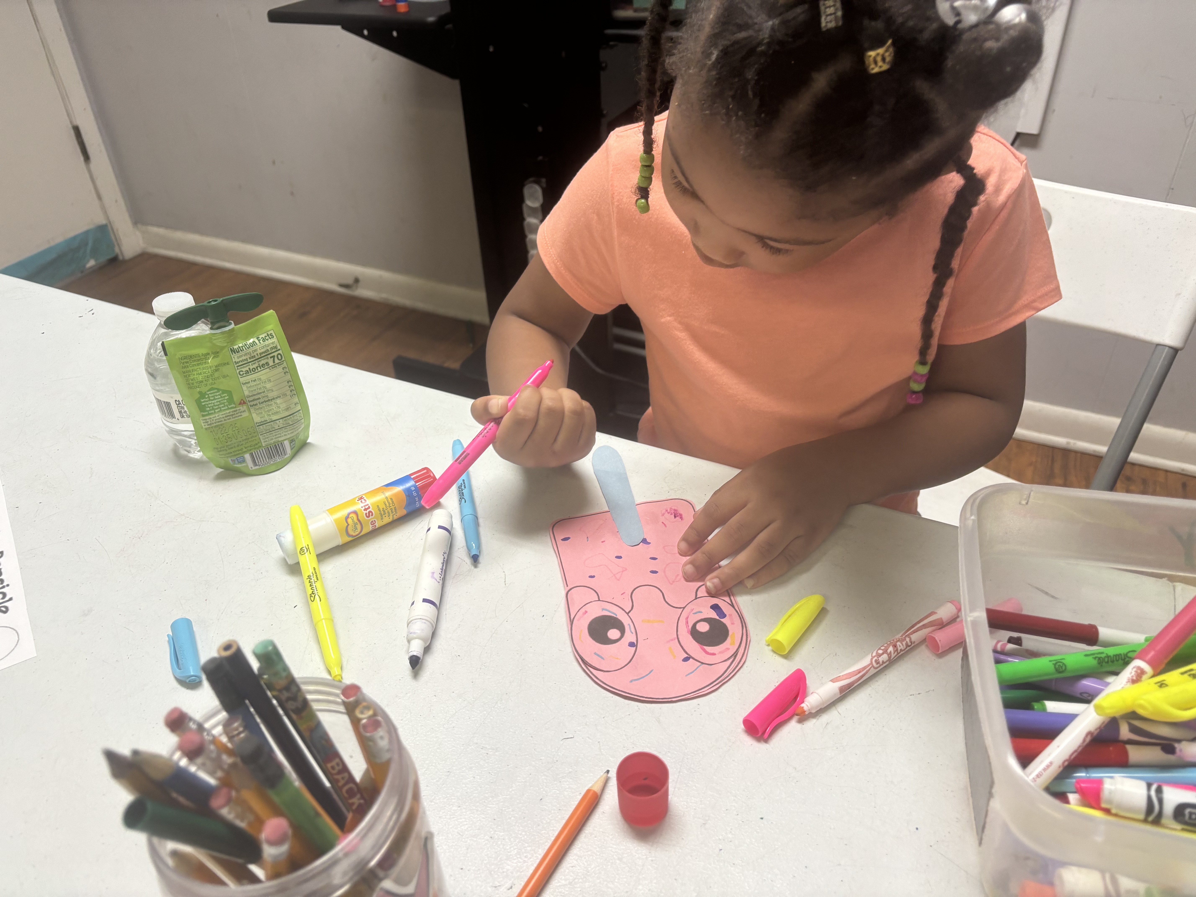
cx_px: 598
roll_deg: +2.1
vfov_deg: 53.1
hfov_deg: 67.3
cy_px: 448
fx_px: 898
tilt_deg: -36.8
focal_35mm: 26
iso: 100
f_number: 1.6
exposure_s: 1/60
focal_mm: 5.96
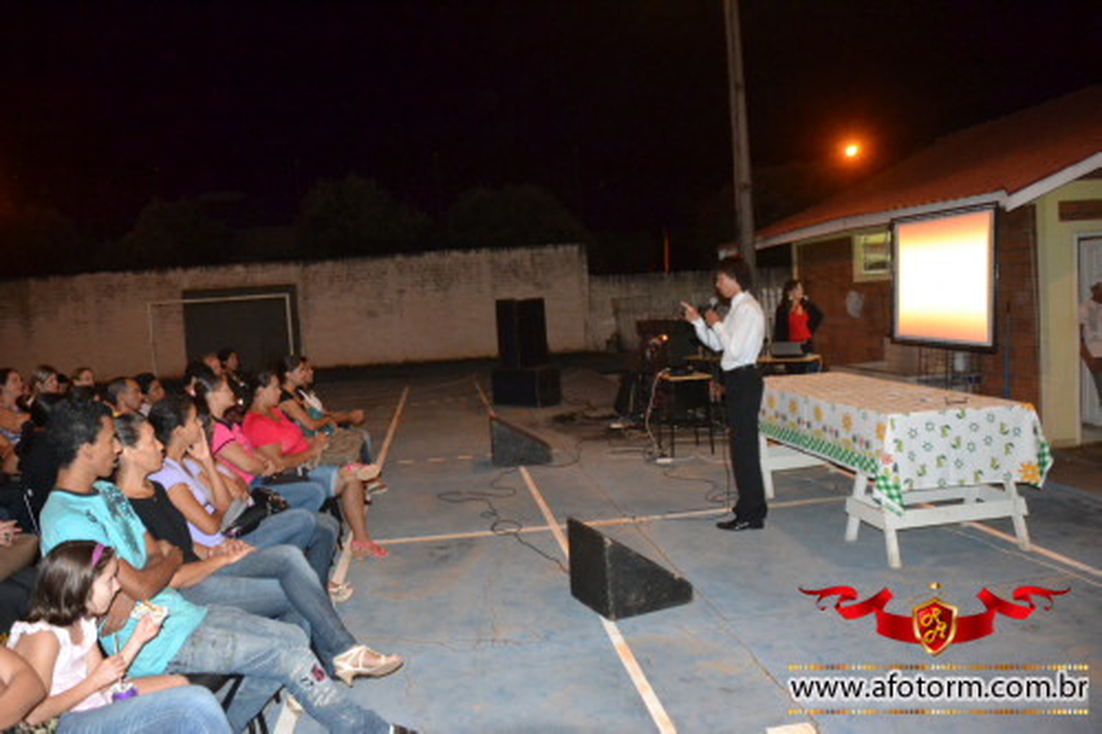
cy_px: 367
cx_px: 551
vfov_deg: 43.6
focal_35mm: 30
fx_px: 918
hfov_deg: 61.9
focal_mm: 20
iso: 3200
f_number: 3.5
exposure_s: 1/60
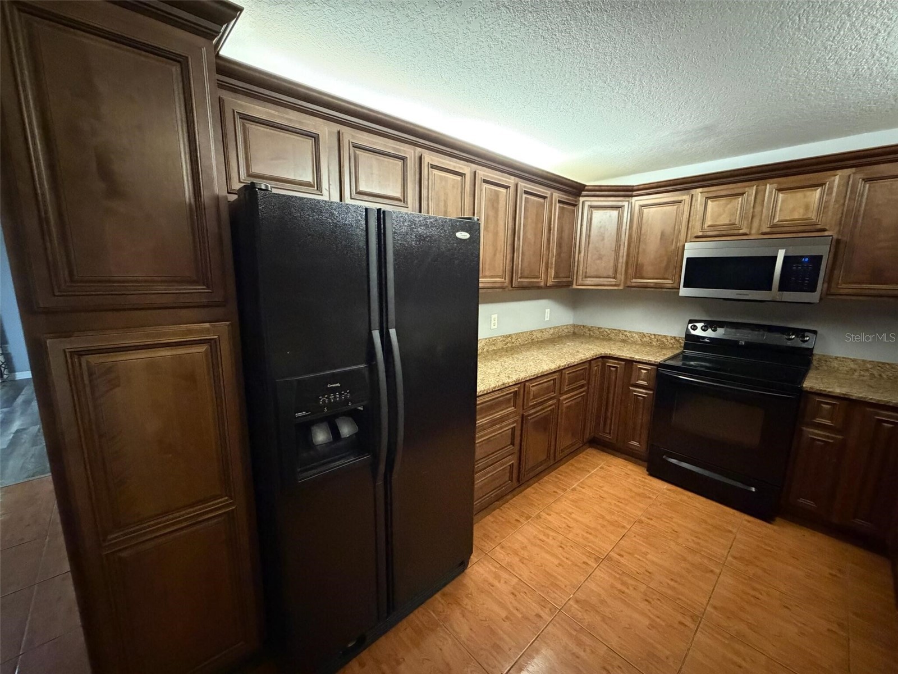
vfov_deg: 85.7
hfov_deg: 102.1
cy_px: 337
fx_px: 363
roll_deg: +0.0
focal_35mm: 14
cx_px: 449
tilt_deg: -9.9
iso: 1250
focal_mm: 2.22
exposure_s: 1/40
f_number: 2.2
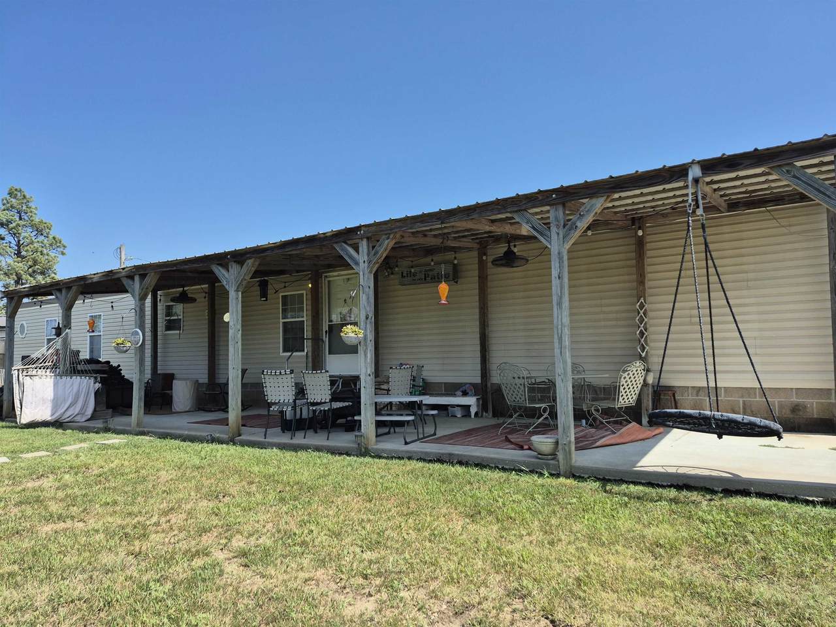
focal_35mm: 23
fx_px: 555
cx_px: 418
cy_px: 314
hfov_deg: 73.9
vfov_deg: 58.9
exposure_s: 1/1292
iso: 25
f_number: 1.8
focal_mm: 5.4
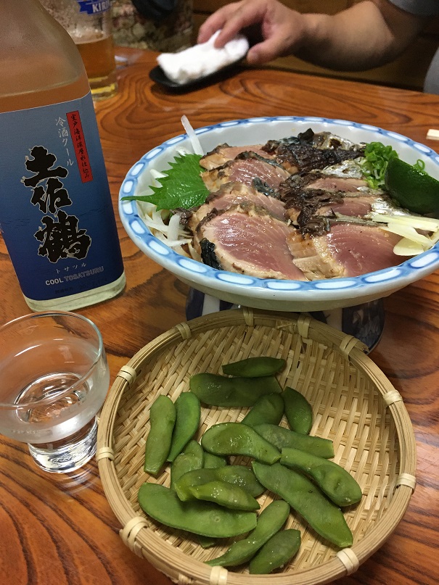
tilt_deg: -39.7
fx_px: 491
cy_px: 292
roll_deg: +3.2
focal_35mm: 29
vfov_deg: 61.7
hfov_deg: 48.2
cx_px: 220
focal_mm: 4.15
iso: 160
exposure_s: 1/30
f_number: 2.2
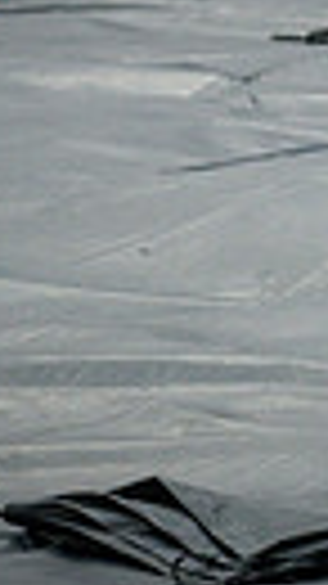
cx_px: 647
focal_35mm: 491
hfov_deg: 2.5
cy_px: -338
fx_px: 7602
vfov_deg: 4.4
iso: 6400
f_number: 4
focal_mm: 135
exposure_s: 1/500
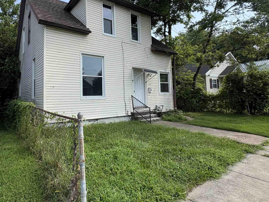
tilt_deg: +4.2
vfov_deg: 60.7
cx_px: 107
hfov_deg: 75.5
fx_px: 171
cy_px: 85
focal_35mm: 22
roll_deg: +1.3
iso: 40
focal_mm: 2.22
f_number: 2.2
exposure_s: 1/1143
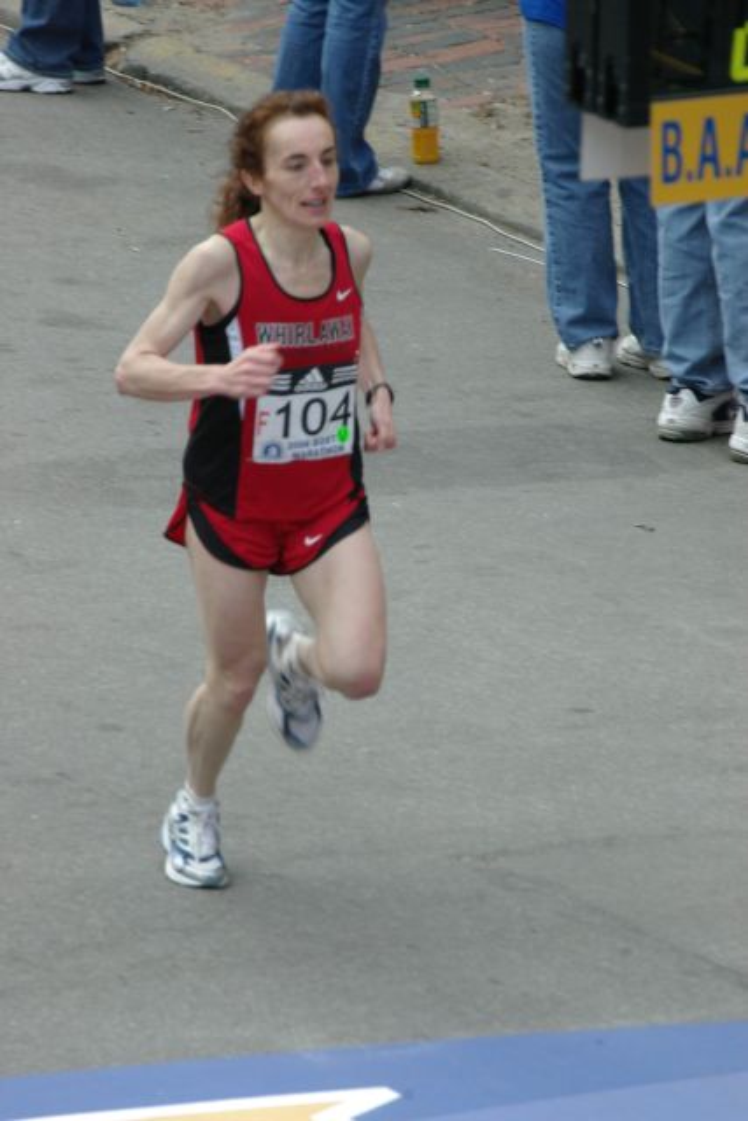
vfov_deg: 4.4
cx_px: 374
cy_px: 560
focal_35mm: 465
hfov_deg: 3.0
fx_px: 14484
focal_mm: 310
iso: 400
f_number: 10
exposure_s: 1/200
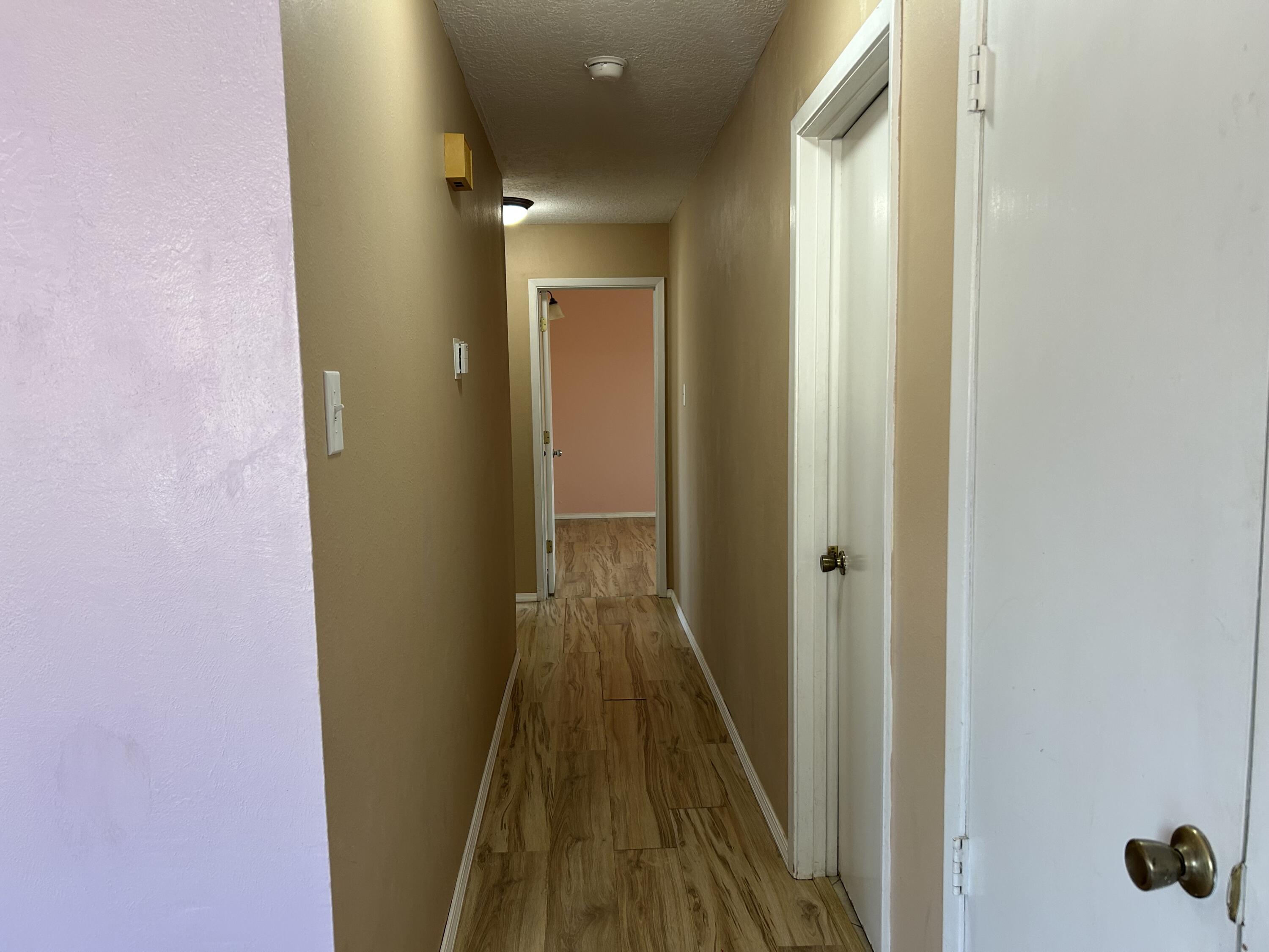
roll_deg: +0.7
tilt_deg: -5.5
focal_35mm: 26
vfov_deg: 53.1
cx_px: 634
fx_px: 953
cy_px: 476
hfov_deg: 67.3
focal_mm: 5.7
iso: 100
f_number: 1.5
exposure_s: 1/120
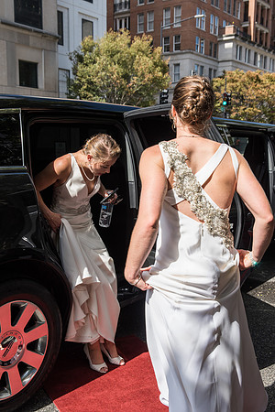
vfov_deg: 44.5
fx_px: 504
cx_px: 138
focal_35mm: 44
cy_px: 206
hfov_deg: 30.5
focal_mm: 44
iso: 200
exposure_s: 1/1000
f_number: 7.1
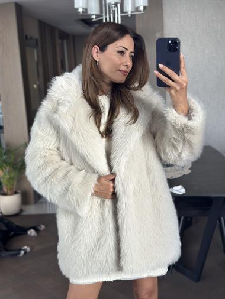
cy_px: 150
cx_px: 112
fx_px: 416
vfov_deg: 39.6
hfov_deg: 30.3
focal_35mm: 48
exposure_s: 1/60
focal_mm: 6.86
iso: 125
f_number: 1.78
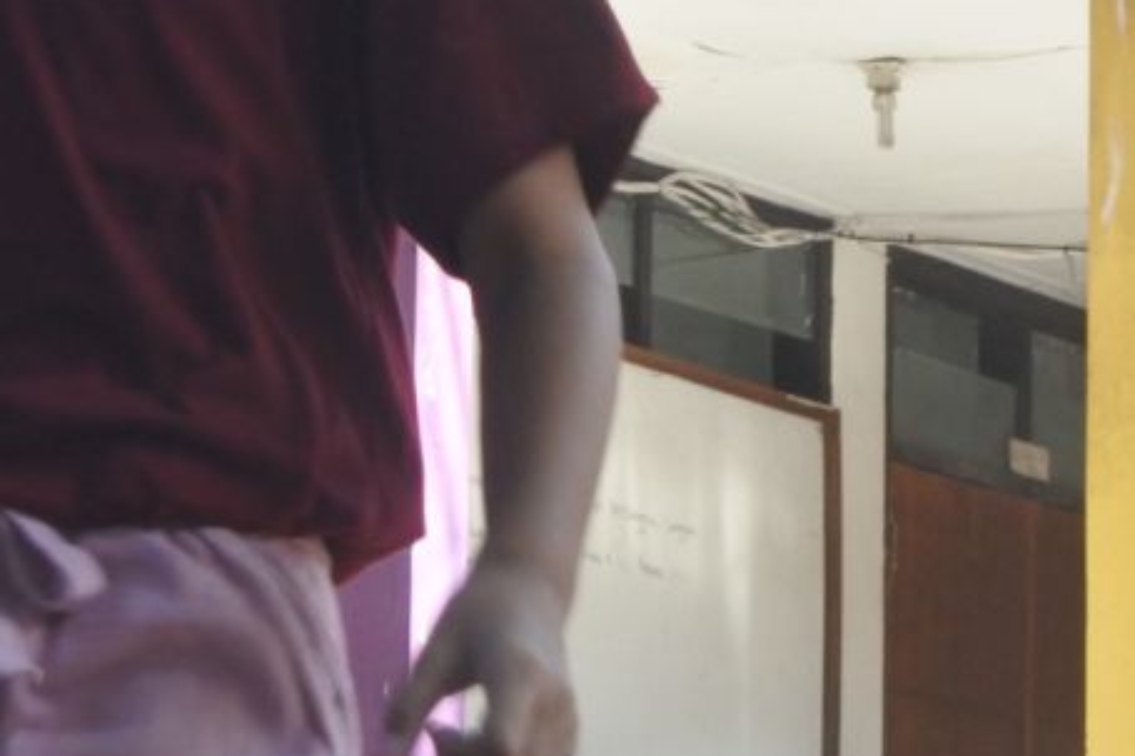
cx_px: 299
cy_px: 115
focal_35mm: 248
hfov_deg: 8.3
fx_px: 7816
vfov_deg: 5.5
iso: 800
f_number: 7.1
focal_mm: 30
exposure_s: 1/250
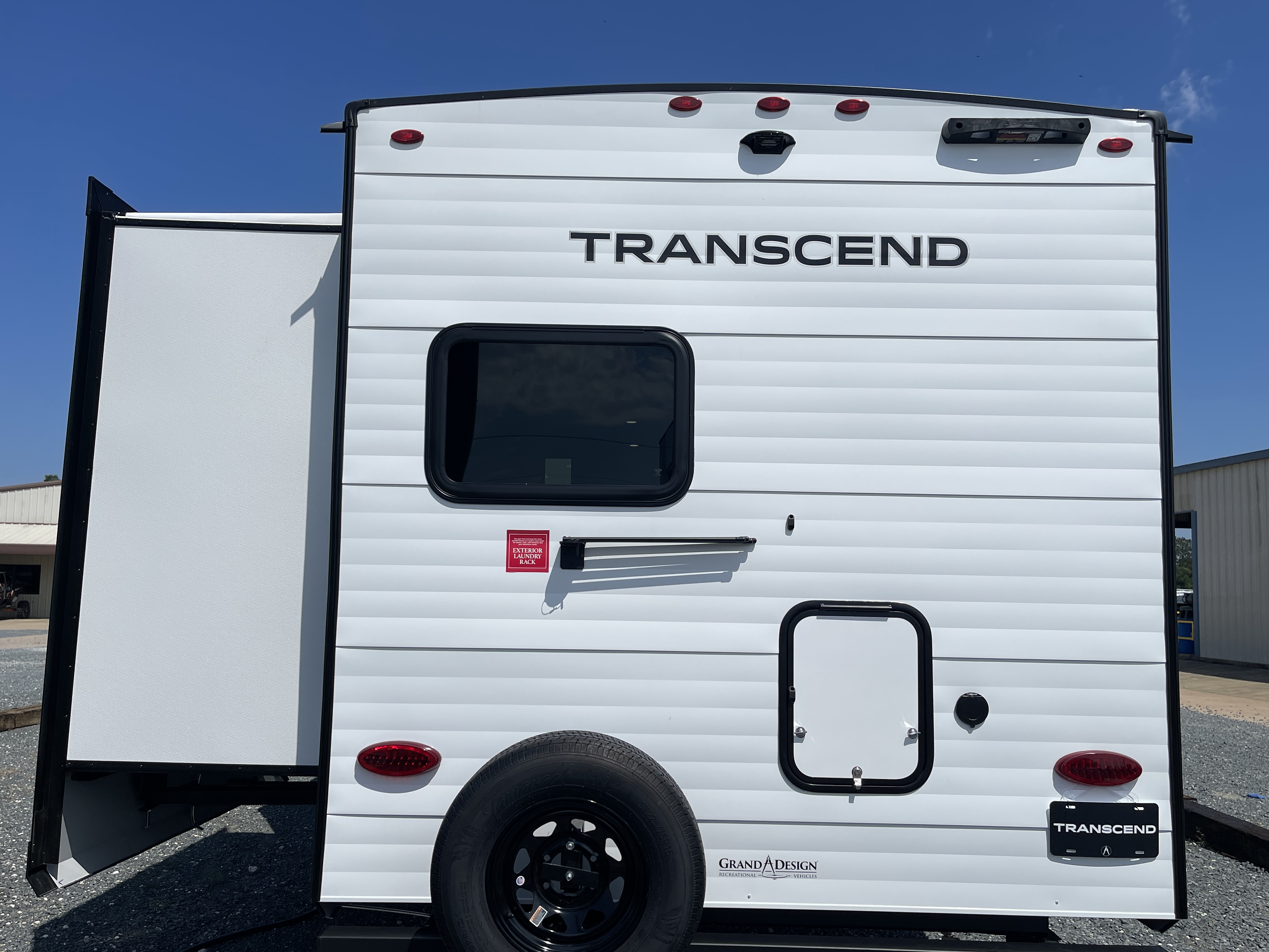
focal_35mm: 27
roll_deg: -1.5
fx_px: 990
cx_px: 640
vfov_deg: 51.3
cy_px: 496
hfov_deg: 65.3
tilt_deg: +3.7
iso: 32
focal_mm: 5.1
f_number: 1.6
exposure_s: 1/12048
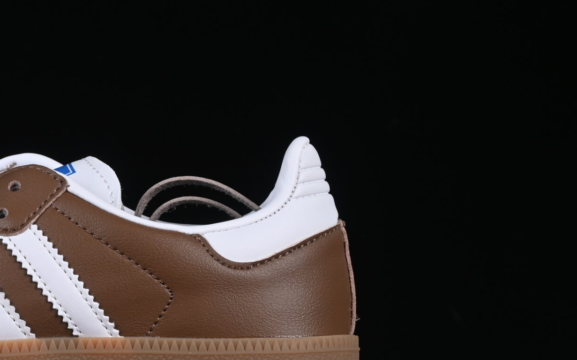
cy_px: 158
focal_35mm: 159
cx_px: -13
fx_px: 2500
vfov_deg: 8.2
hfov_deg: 13.0
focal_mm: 50
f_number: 8
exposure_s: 1/80
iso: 160
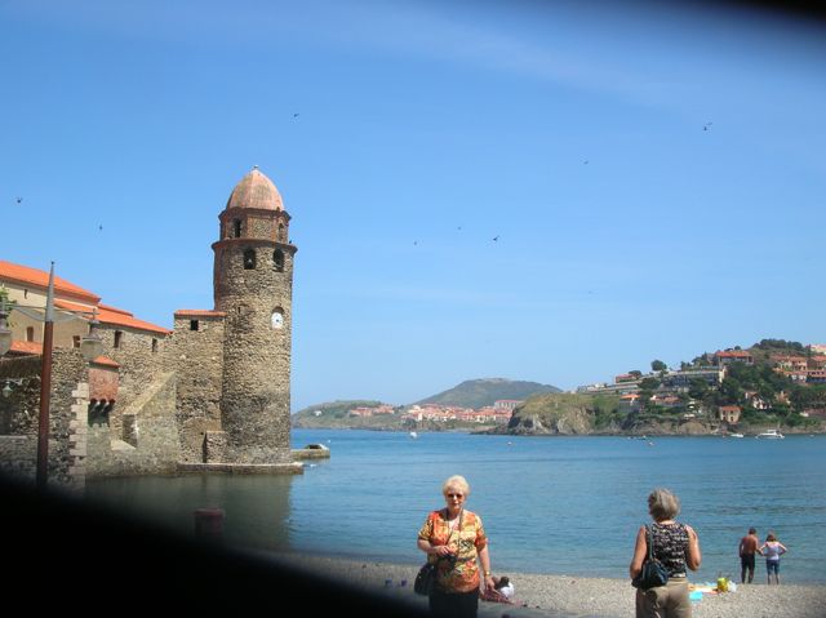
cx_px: 413
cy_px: 309
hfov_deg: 52.7
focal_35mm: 35
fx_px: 835
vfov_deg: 40.6
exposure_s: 1/267
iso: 50
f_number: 5.6
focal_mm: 5.8
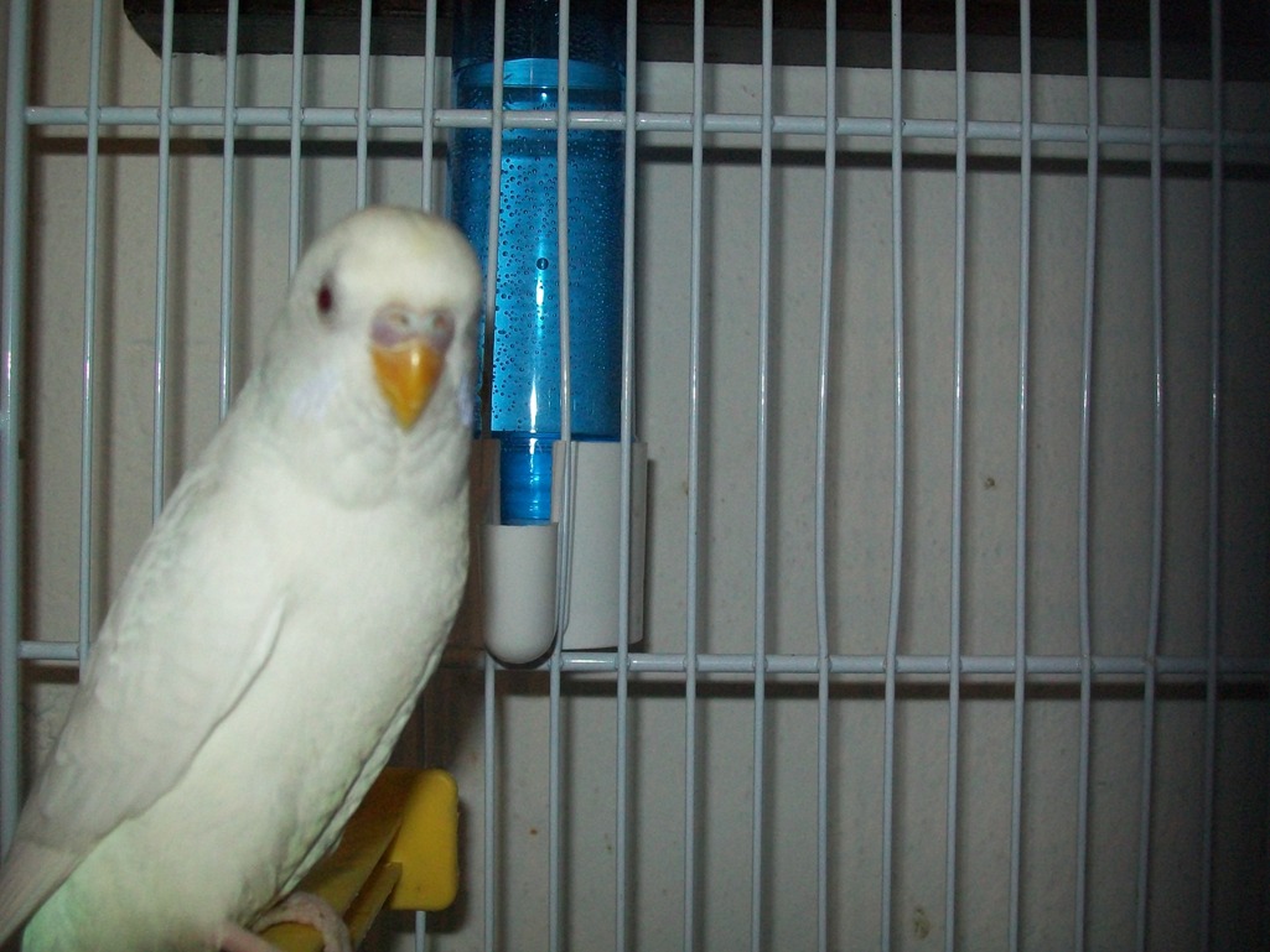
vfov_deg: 32.2
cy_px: 476
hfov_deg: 42.1
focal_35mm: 45
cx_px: 635
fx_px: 1651
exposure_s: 1/80
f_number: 3
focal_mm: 7.6
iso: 160
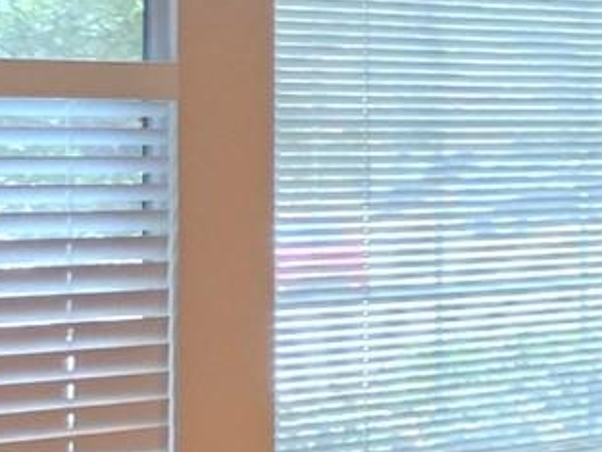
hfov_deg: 17.9
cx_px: 1112
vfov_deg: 17.3
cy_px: 146
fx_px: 1479
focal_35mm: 85
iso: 500
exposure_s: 1/60
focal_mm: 2.2
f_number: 1.9
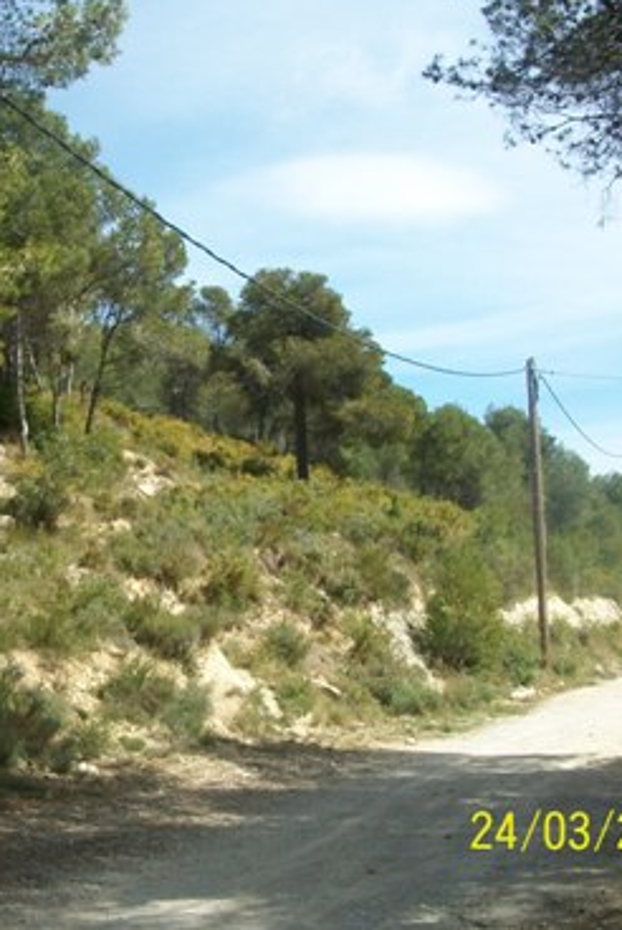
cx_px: 144
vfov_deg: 41.1
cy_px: 464
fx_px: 1242
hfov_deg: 27.7
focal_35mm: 48
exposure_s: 1/250
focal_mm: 5.7
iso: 80
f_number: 5.5
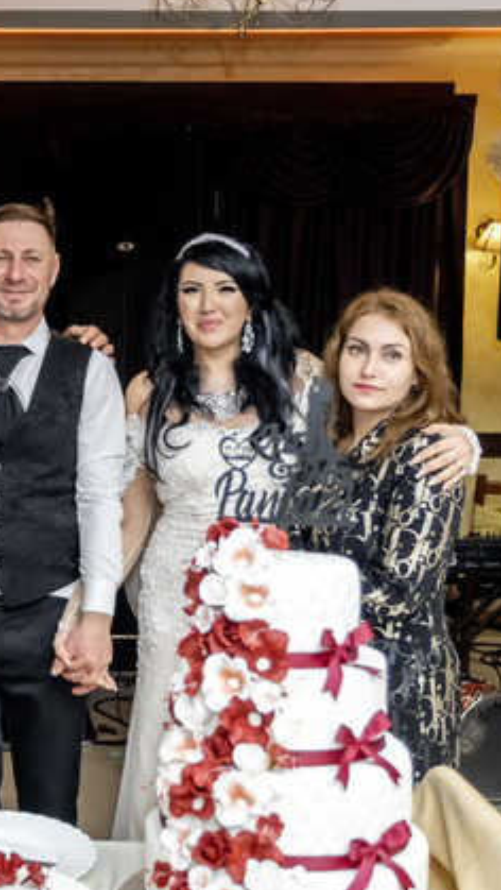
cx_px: -78
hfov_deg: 20.0
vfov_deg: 36.6
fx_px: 1345
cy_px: 476
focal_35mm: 57
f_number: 2.8
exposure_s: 1/125
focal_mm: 22
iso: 1600
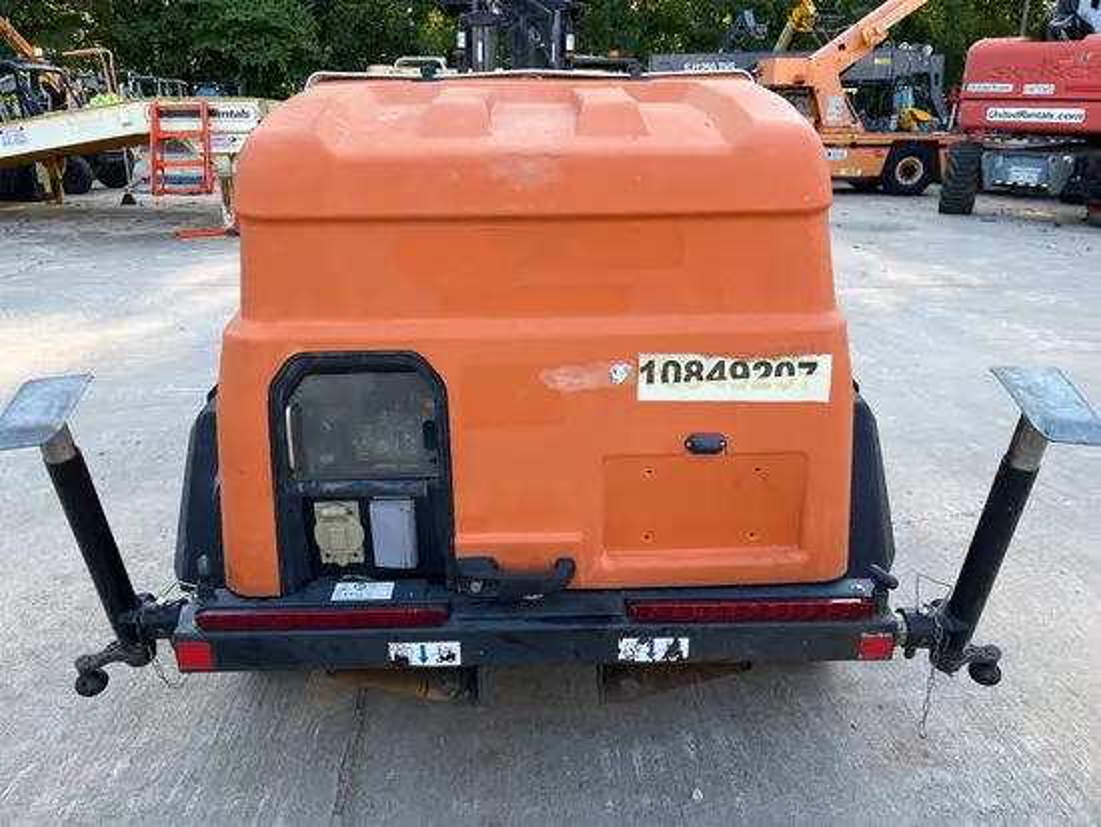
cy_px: 414
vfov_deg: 53.1
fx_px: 827
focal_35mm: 26
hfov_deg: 67.3
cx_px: 550
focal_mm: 5.1
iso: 40
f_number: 1.6
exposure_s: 1/251
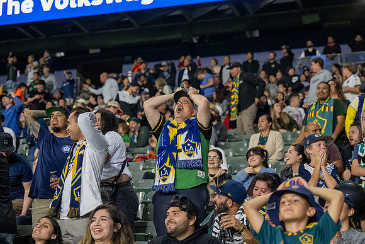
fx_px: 791
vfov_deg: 17.5
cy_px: 122
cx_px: 182
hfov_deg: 26.0
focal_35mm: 78
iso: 5600
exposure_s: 1/400
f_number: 4
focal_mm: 78
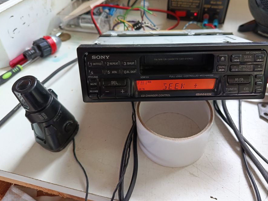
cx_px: 147
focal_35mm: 27
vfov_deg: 51.3
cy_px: 93
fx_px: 209
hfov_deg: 65.2
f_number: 1.7
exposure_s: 1/100
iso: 640
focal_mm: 5.24
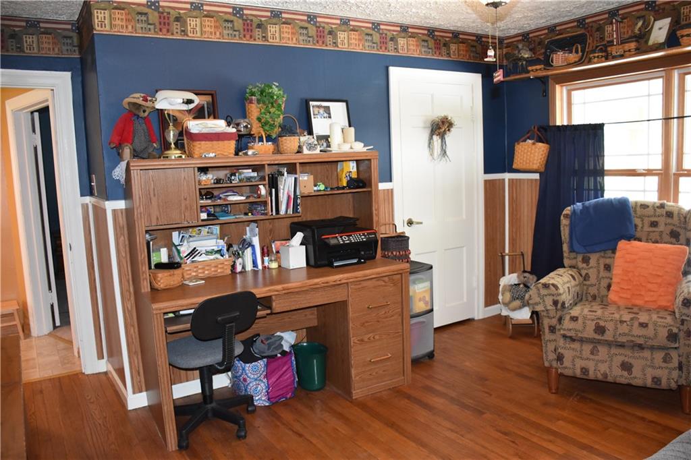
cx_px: 346
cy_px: 230
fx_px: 518
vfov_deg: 47.9
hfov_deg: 67.4
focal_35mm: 27
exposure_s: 1/60
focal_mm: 18
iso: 2000
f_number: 3.5
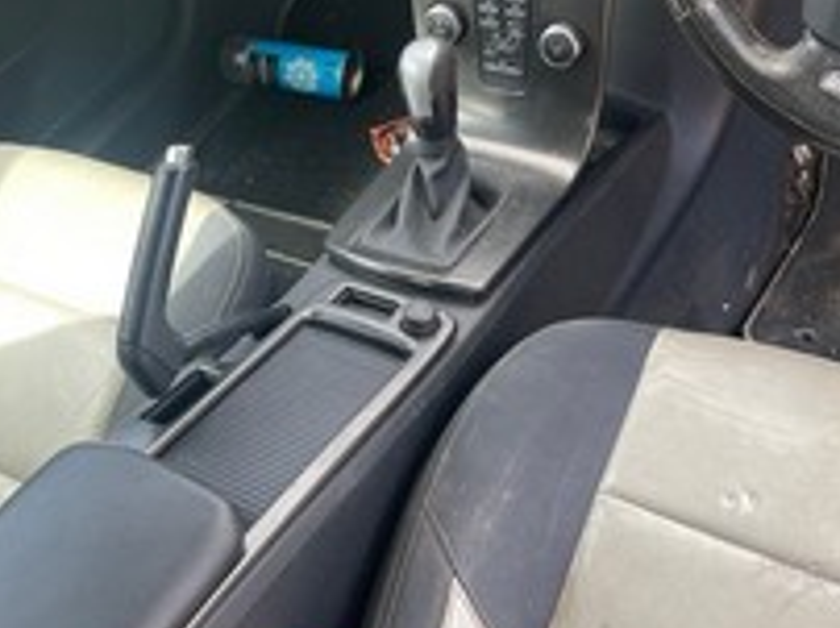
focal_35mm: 45
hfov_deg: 42.1
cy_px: 362
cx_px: 387
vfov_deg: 32.1
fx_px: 1091
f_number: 1.6
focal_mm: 4.2
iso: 32
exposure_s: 1/137
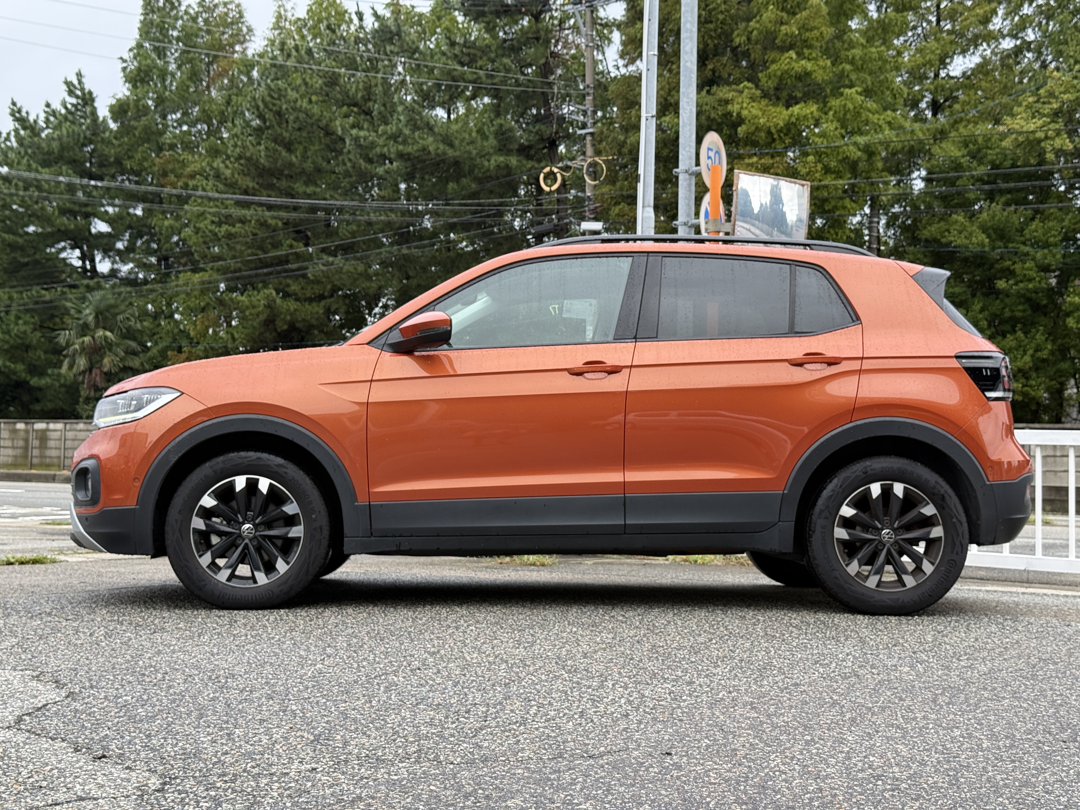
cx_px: 540
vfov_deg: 30.3
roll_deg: -1.2
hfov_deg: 39.7
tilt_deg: +2.2
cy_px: 405
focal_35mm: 48
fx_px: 1498
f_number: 1.78
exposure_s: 1/928
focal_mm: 6.76
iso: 64
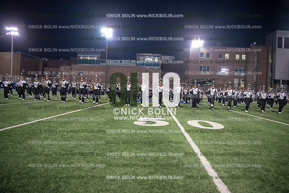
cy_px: 96
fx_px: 193
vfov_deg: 53.2
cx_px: 144
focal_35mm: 24
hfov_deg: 73.7
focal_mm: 24
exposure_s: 1/250
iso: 3200
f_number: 3.2
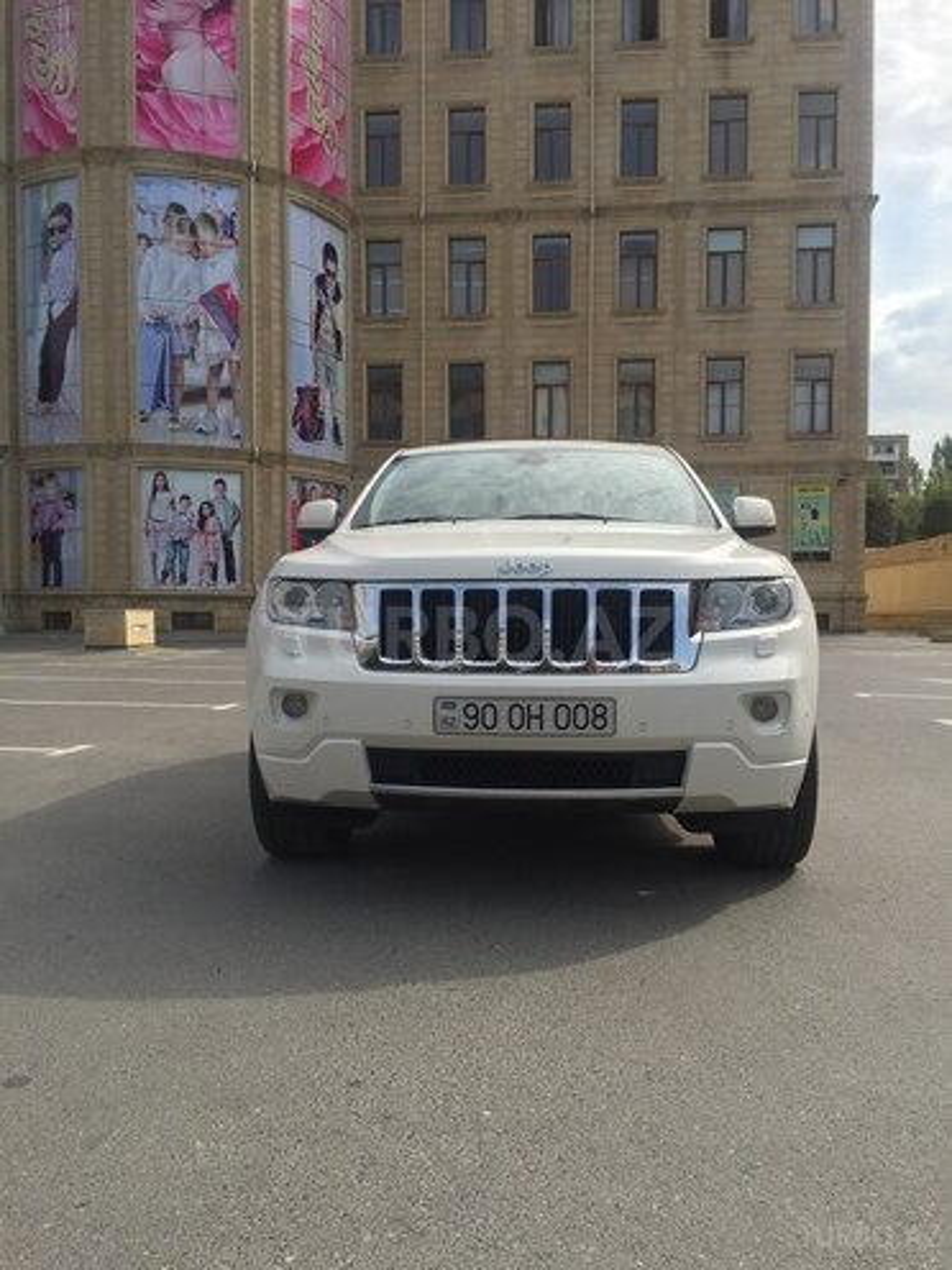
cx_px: 476
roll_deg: +0.8
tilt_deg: -1.0
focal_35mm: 29
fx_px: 1063
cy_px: 635
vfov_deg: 61.7
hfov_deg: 48.2
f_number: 2.2
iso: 32
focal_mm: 4.15
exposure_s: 1/1582
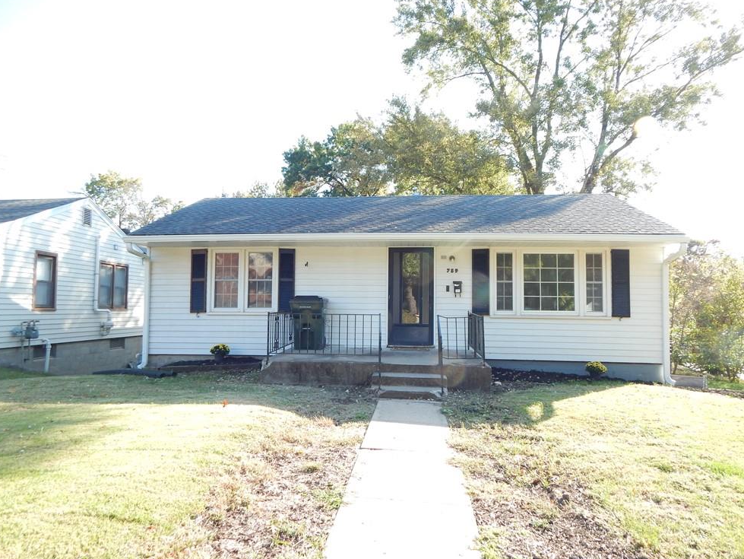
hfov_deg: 73.9
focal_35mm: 23
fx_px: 495
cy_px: 283
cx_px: 368
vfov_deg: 58.9
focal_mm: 4
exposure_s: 1/200
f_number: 3
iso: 125
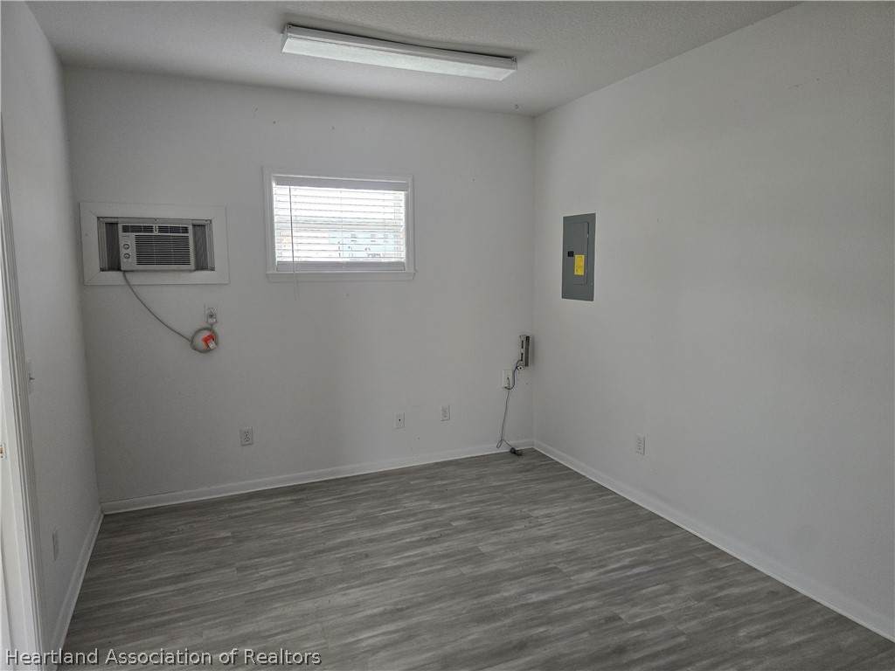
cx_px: 448
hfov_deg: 73.9
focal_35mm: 23
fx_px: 595
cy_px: 336
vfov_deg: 58.9
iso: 250
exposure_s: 1/120
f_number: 1.7
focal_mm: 6.3
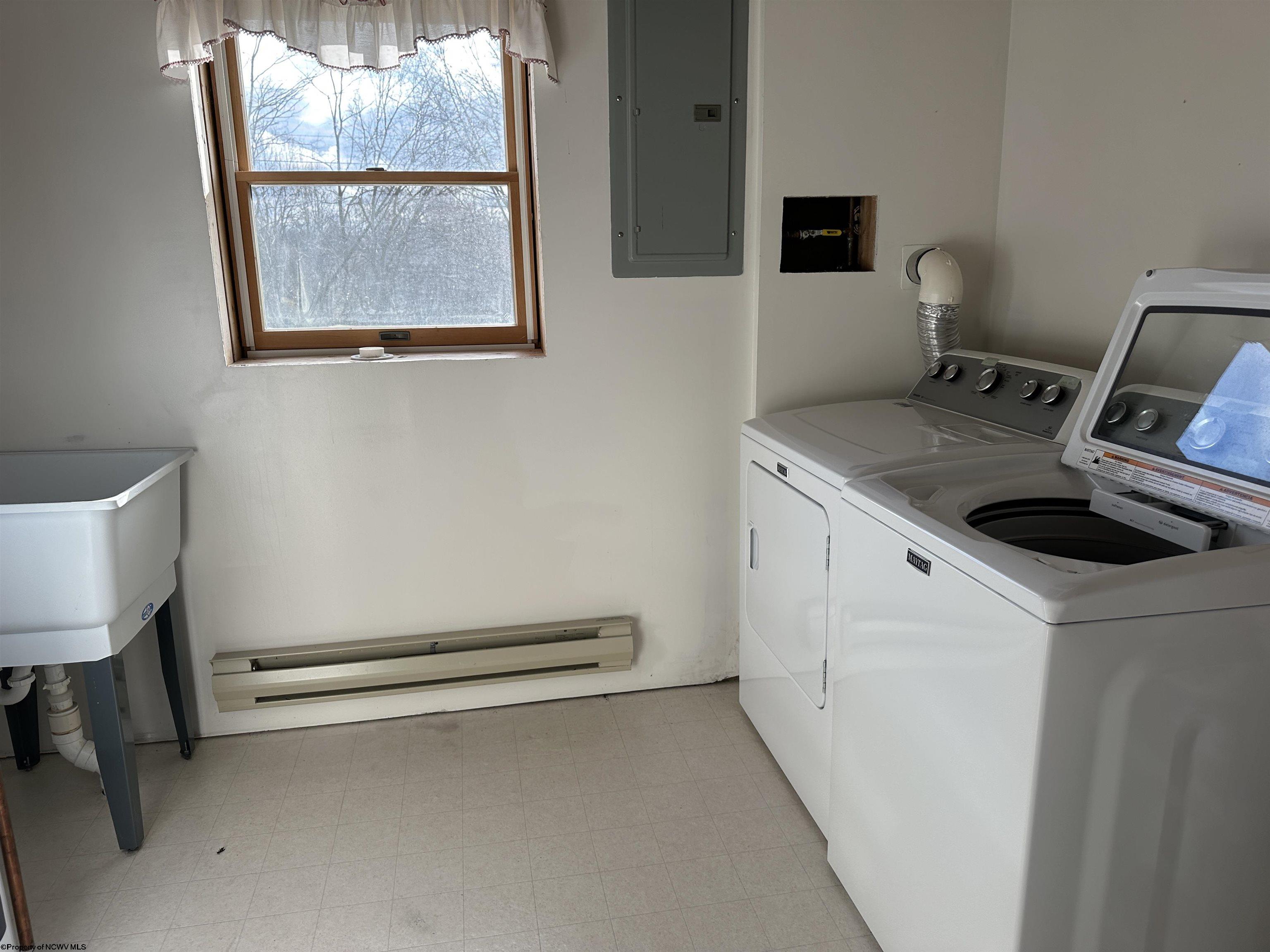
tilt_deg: -13.3
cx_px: 635
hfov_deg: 71.6
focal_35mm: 24
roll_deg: +1.1
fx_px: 881
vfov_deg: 56.8
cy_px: 476
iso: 80
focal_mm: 6.86
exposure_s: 1/467
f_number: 1.78
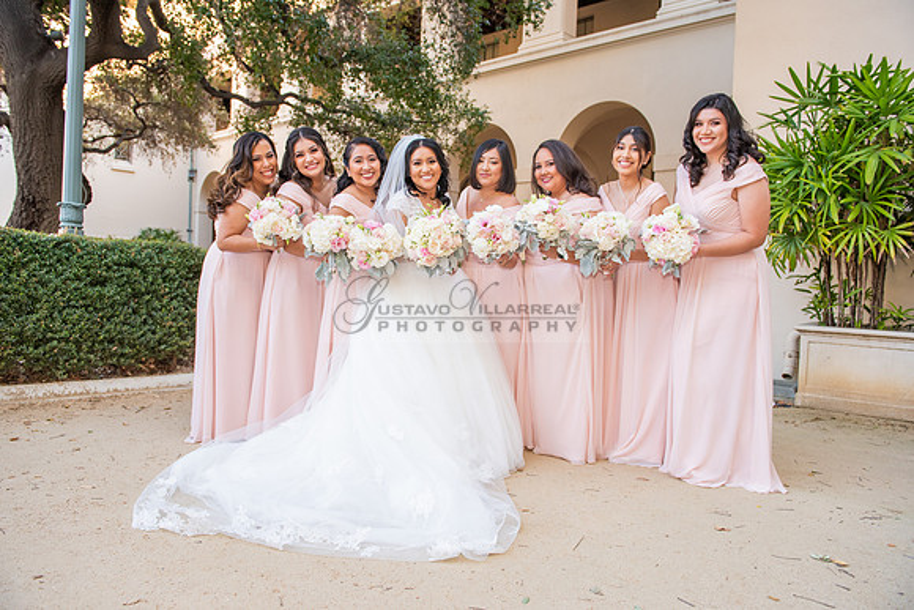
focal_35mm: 26
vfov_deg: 49.6
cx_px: 457
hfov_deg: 69.4
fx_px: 660
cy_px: 305
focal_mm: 26
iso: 640
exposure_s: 1/200
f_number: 4.5
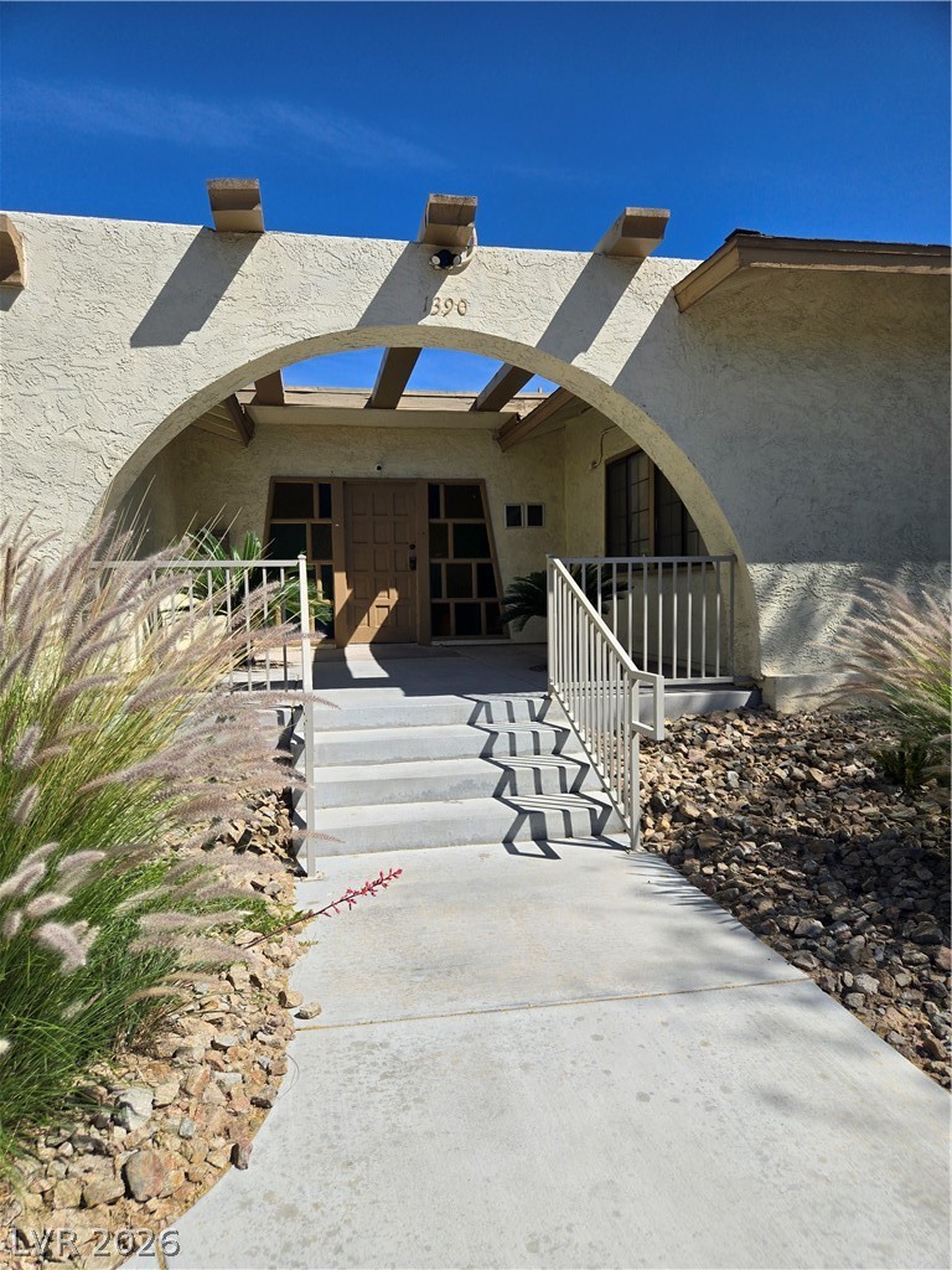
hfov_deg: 58.9
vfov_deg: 73.9
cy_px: 635
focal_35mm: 23
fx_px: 843
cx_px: 476
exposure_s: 1/2252
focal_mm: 5.4
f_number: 1.8
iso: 25
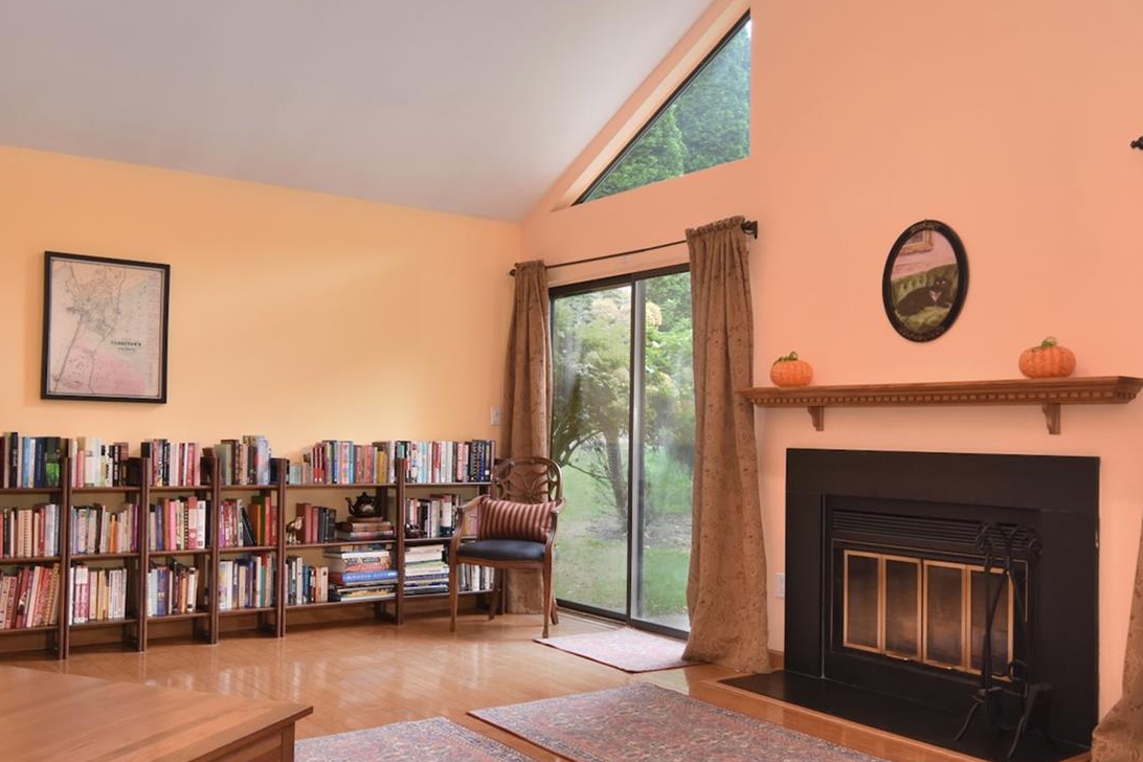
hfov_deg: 60.3
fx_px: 982
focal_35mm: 31
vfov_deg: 42.4
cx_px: 524
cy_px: 399
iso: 640
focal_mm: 11
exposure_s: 1/50
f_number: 8
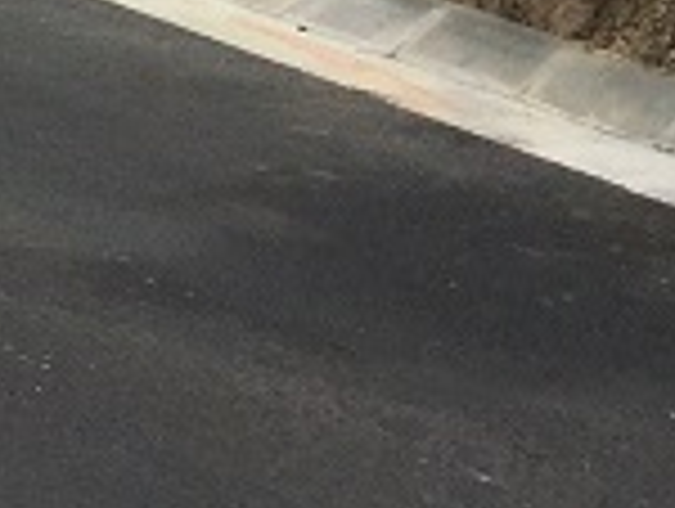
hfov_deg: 9.8
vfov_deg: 7.6
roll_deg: -0.9
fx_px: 3633
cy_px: -632
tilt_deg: -5.6
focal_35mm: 186
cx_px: -716
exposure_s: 1/1538
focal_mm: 3.3
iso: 25
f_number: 2.4
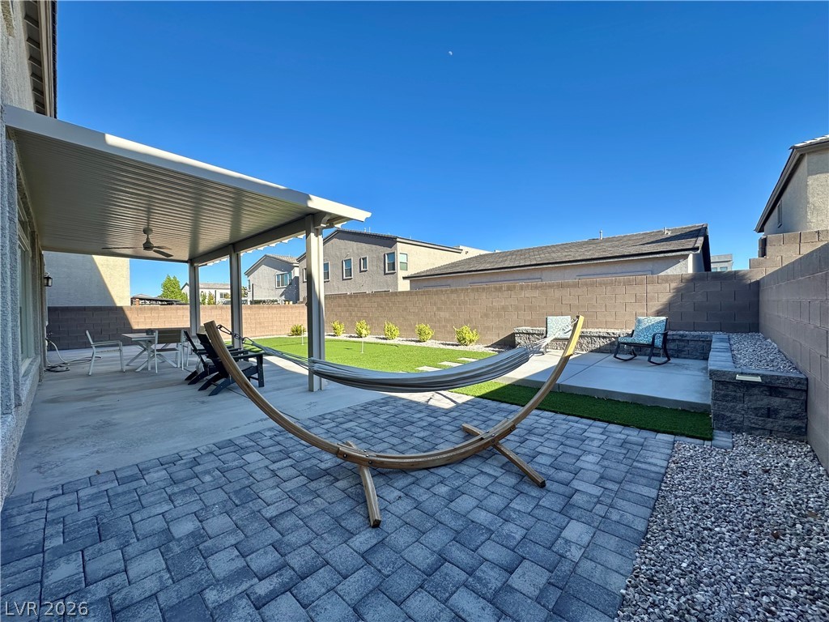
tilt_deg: -0.4
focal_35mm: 14
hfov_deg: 102.1
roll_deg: +1.0
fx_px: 335
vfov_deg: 85.7
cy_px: 311
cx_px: 414
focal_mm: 2.22
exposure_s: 1/606
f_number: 2.2
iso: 40
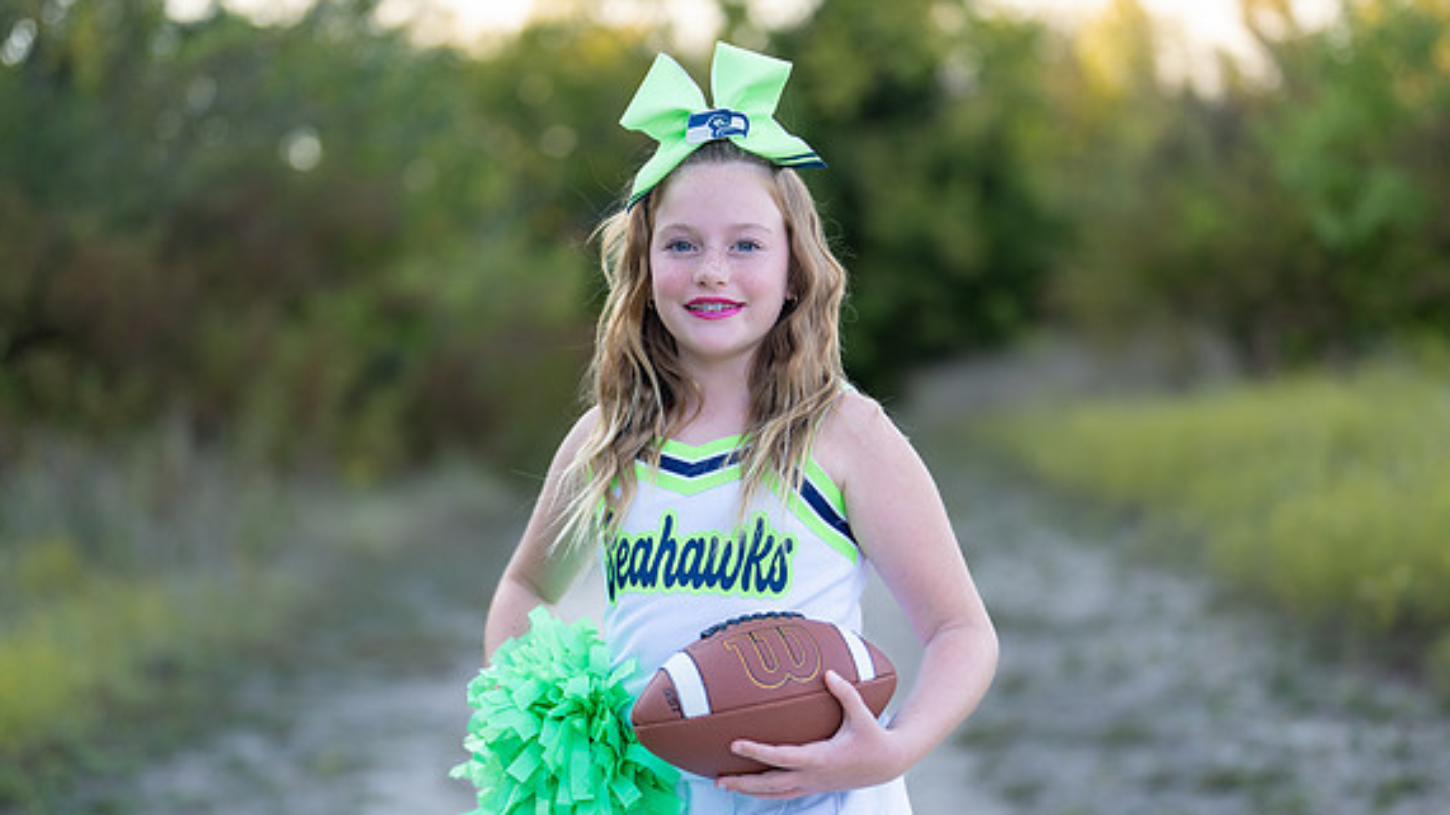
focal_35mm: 67
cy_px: 521
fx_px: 2576
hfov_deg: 31.4
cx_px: 698
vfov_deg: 18.0
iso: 100
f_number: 1.2
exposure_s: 1/1250
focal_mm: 50
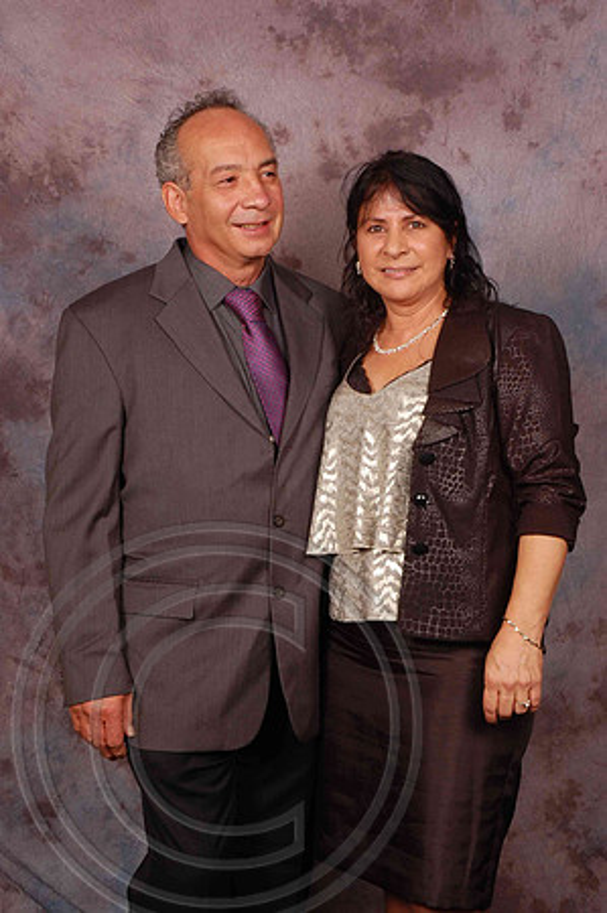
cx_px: 304
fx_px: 1445
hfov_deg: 23.7
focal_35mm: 57
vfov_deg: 35.1
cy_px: 456
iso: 200
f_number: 10
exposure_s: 1/125
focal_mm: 38
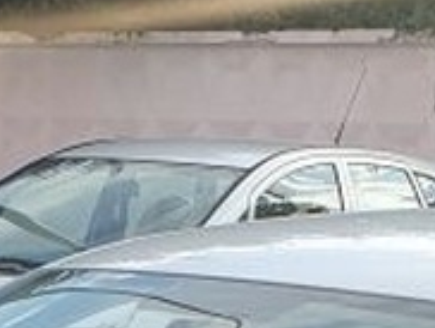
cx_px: 210
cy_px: 972
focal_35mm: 171
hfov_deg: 11.5
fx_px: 2152
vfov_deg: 7.6
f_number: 2.4
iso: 50
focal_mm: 4.32
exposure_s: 1/540
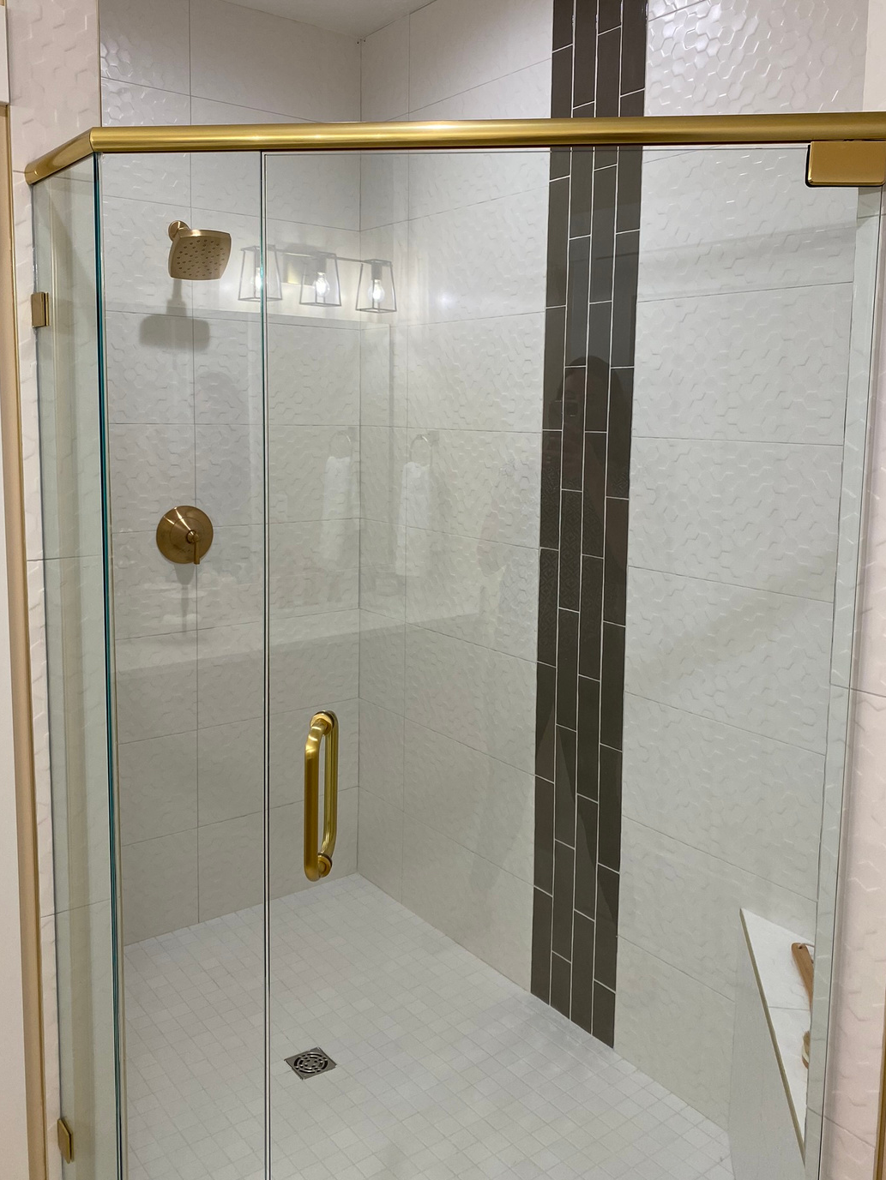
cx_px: 458
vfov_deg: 61.5
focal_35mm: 29
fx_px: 990
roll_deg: -0.4
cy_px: 535
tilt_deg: -5.7
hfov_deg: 48.2
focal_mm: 4.25
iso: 64
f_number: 1.8
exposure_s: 1/60
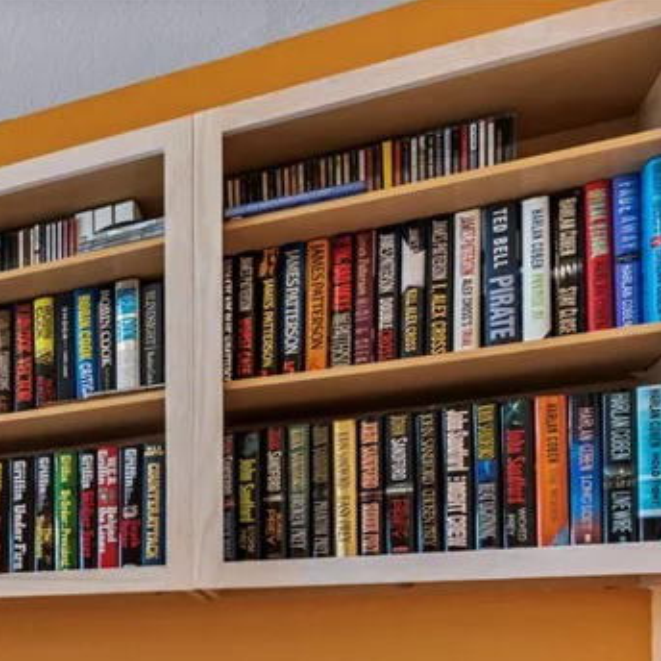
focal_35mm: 43
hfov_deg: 29.1
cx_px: -259
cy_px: 652
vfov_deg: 35.6
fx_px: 929
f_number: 8
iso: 400
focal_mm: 17
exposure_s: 1/1.25
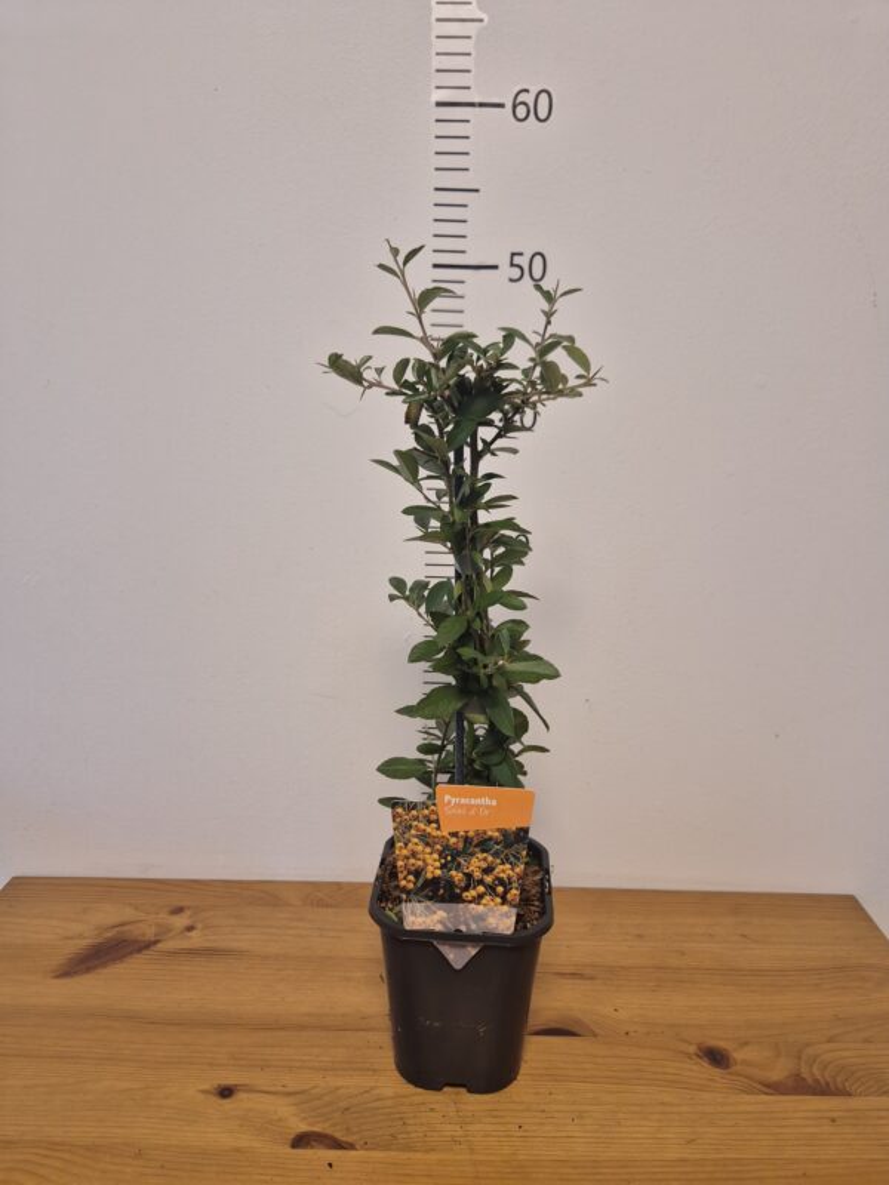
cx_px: 444
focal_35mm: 23
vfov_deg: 73.9
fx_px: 788
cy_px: 592
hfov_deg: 58.9
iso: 200
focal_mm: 5.4
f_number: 1.8
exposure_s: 1/100
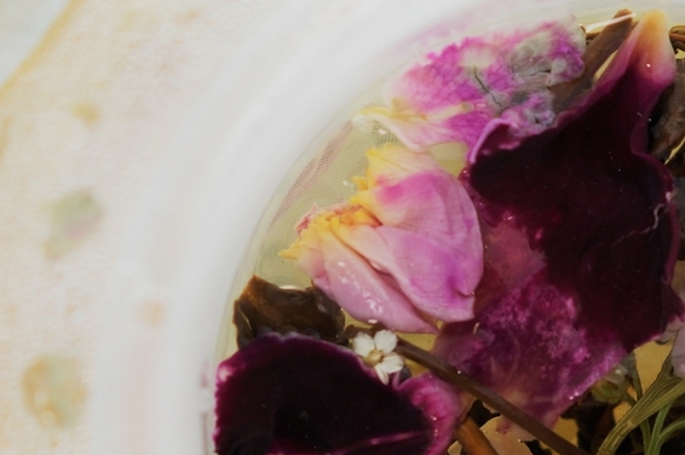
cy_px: 419
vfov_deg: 8.6
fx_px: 3022
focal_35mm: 159
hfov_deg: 12.8
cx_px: 623
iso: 250
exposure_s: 1/80
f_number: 3.5
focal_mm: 50
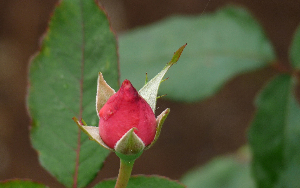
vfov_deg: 2.3
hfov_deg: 3.6
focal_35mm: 581
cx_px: 134
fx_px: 4750
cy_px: 121
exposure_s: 1/200
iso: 100
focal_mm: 80.8
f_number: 4
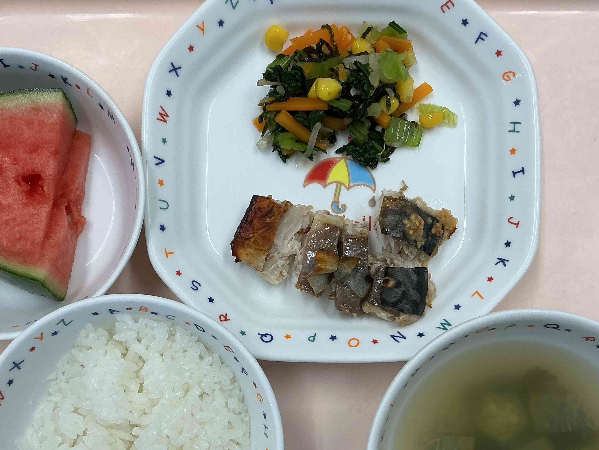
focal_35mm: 41
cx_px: 281
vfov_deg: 34.8
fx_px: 709
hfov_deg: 45.7
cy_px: 298
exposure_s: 1/120
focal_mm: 3
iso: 32
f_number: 1.8
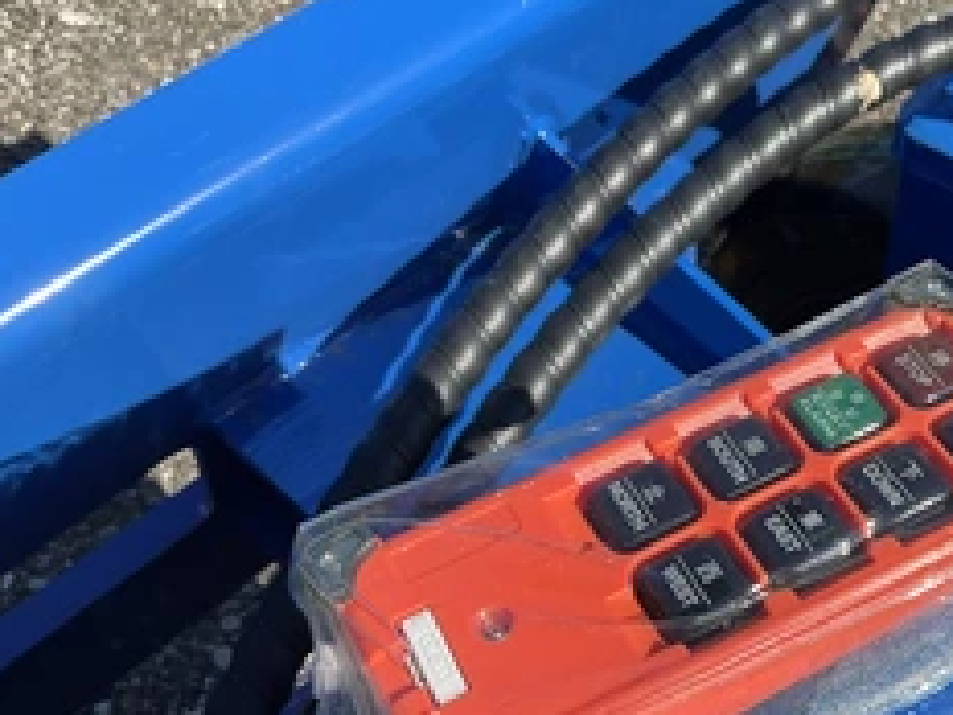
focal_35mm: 50
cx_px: 785
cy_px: 510
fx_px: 1377
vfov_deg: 28.8
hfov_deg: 36.7
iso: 25
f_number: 1.8
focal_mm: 3
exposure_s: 1/912
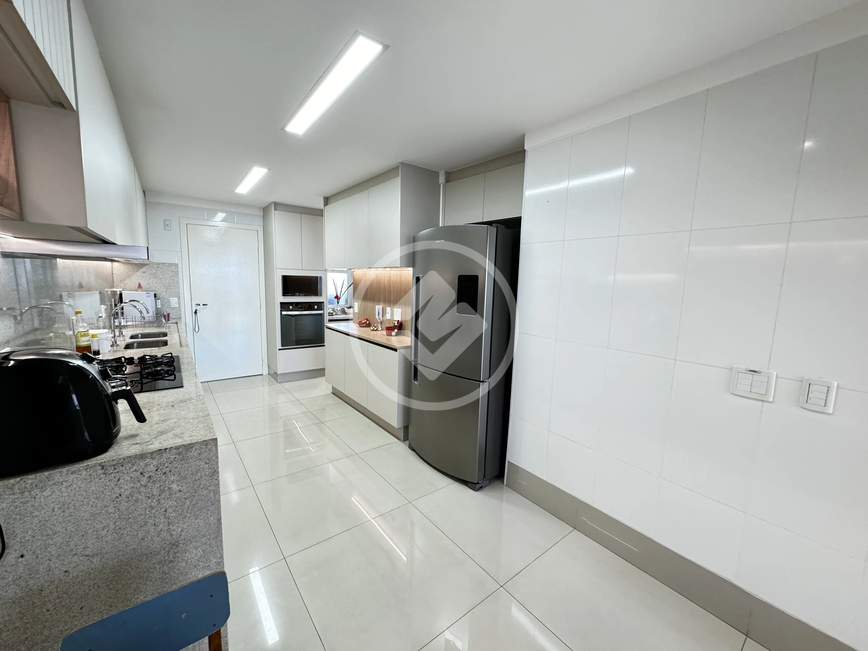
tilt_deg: -7.1
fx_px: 351
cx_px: 434
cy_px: 326
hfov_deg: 102.1
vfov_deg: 85.7
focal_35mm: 14
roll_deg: -1.6
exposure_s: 1/120
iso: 250
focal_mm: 2.22
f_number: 2.2
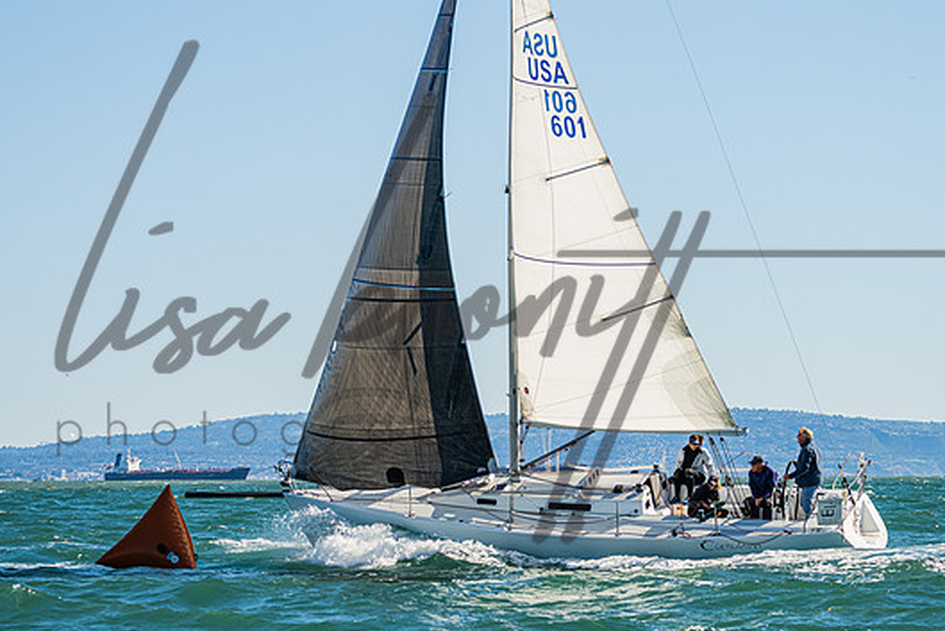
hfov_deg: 14.1
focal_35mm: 146
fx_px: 3833
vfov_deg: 9.4
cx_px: 493
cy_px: 268
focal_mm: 100
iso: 400
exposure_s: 1/2500
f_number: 5.6
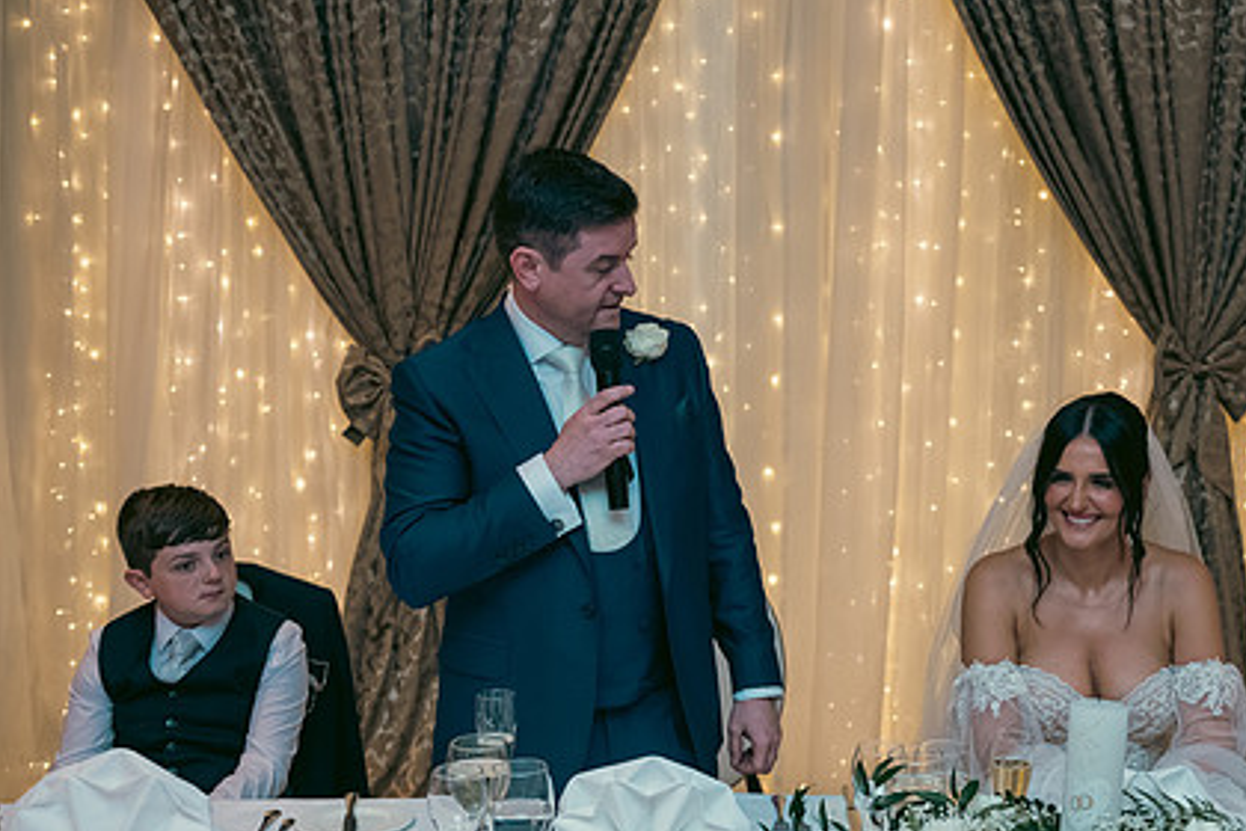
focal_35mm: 58
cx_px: 857
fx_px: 2007
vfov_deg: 23.4
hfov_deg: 34.1
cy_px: 420
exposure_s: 1/160
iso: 800
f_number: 3.5
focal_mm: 42
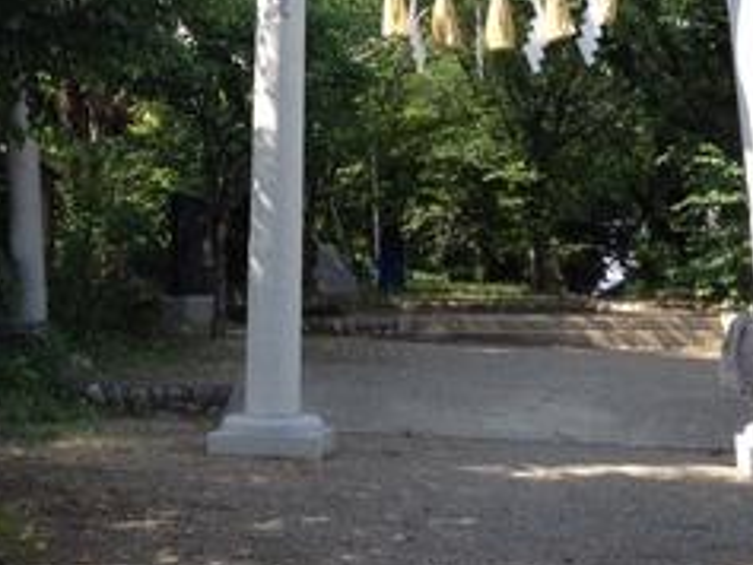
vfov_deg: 20.7
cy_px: 81
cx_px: 167
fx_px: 1523
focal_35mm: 70
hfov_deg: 27.3
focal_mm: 4.28
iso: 50
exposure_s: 1/315
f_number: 2.4
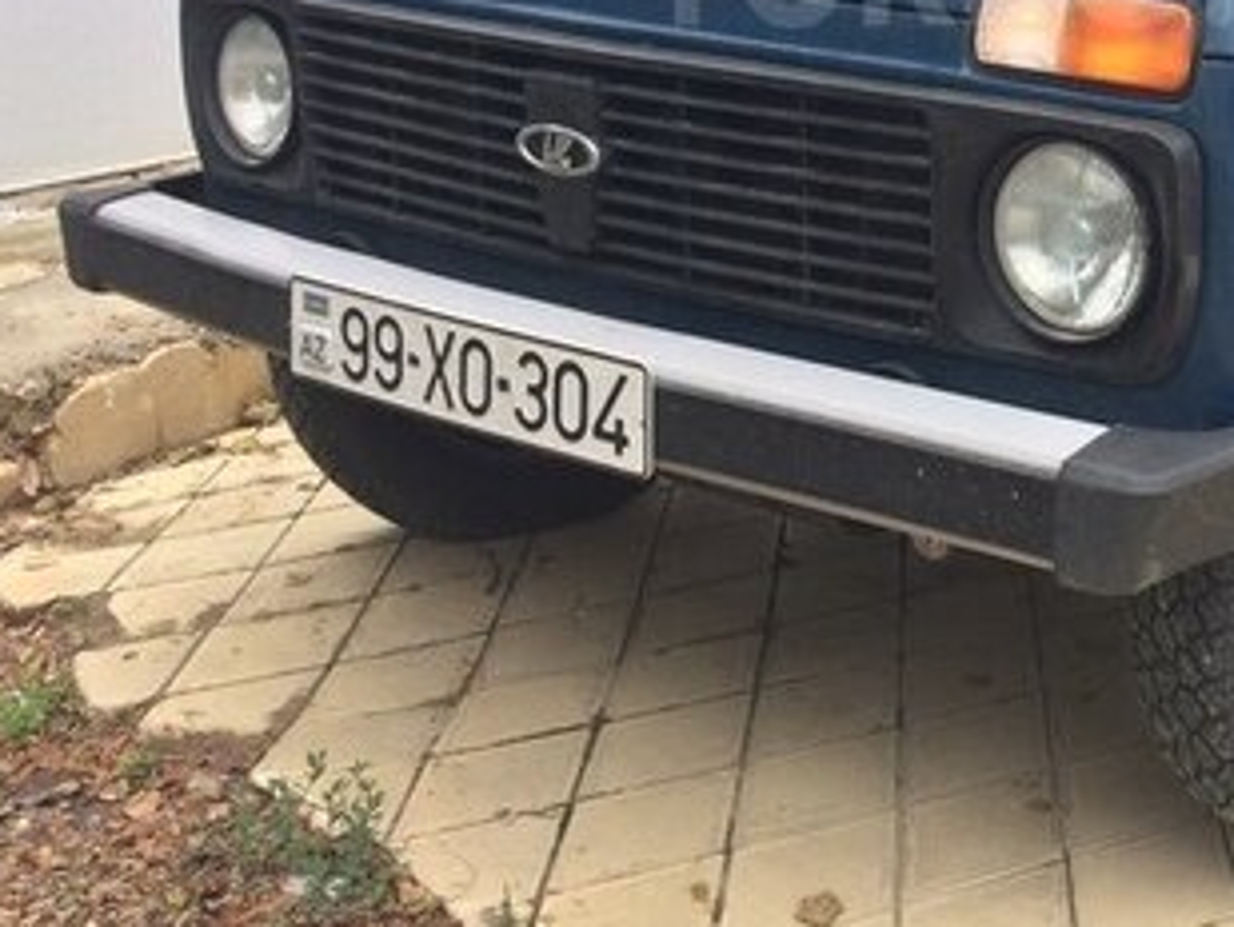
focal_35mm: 62
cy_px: -34
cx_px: 1050
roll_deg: +1.8
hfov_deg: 30.2
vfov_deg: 22.6
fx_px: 2211
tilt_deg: -1.2
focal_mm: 4.15
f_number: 2.2
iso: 32
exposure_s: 1/100
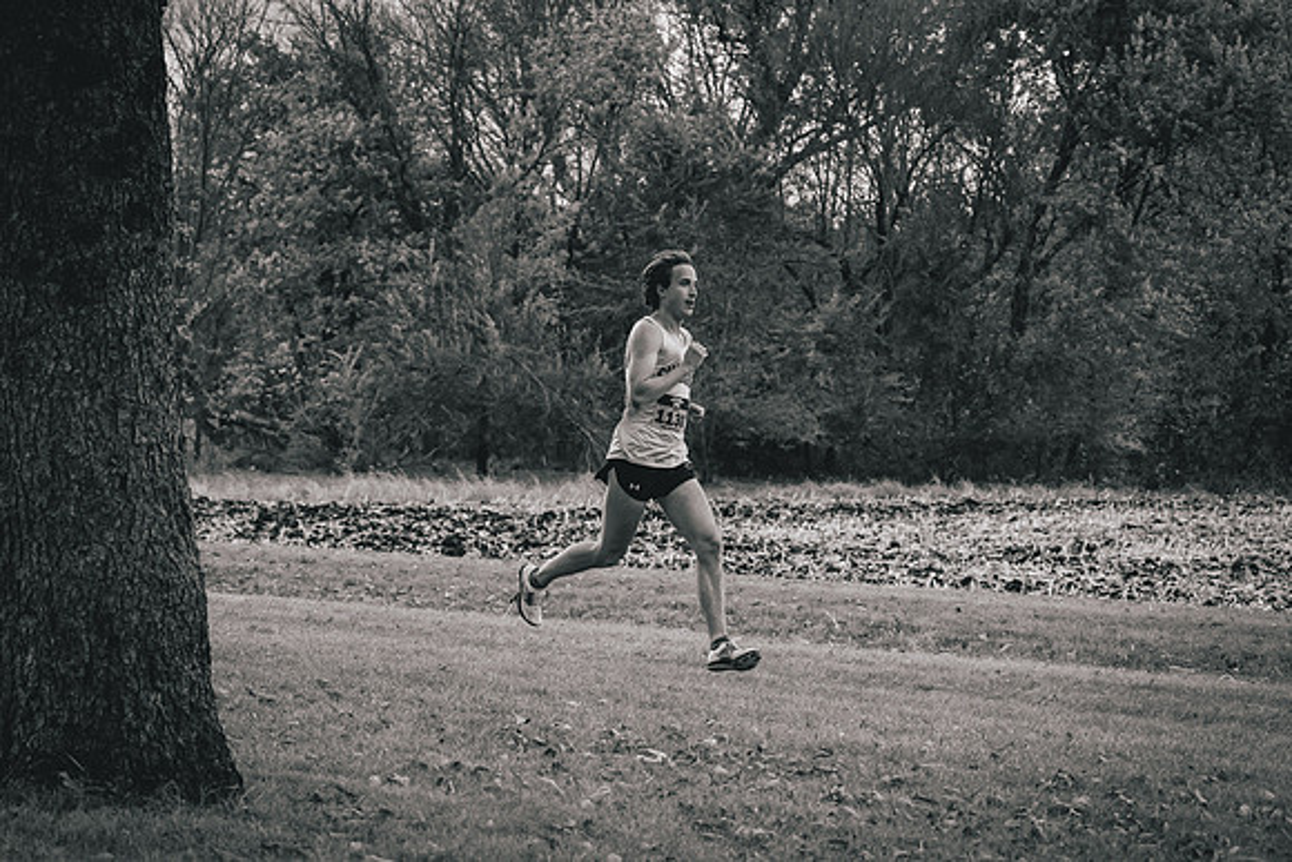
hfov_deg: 24.2
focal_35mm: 84
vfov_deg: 16.3
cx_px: 646
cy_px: 431
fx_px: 3019
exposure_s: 1/1000
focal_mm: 84
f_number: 6.3
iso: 400
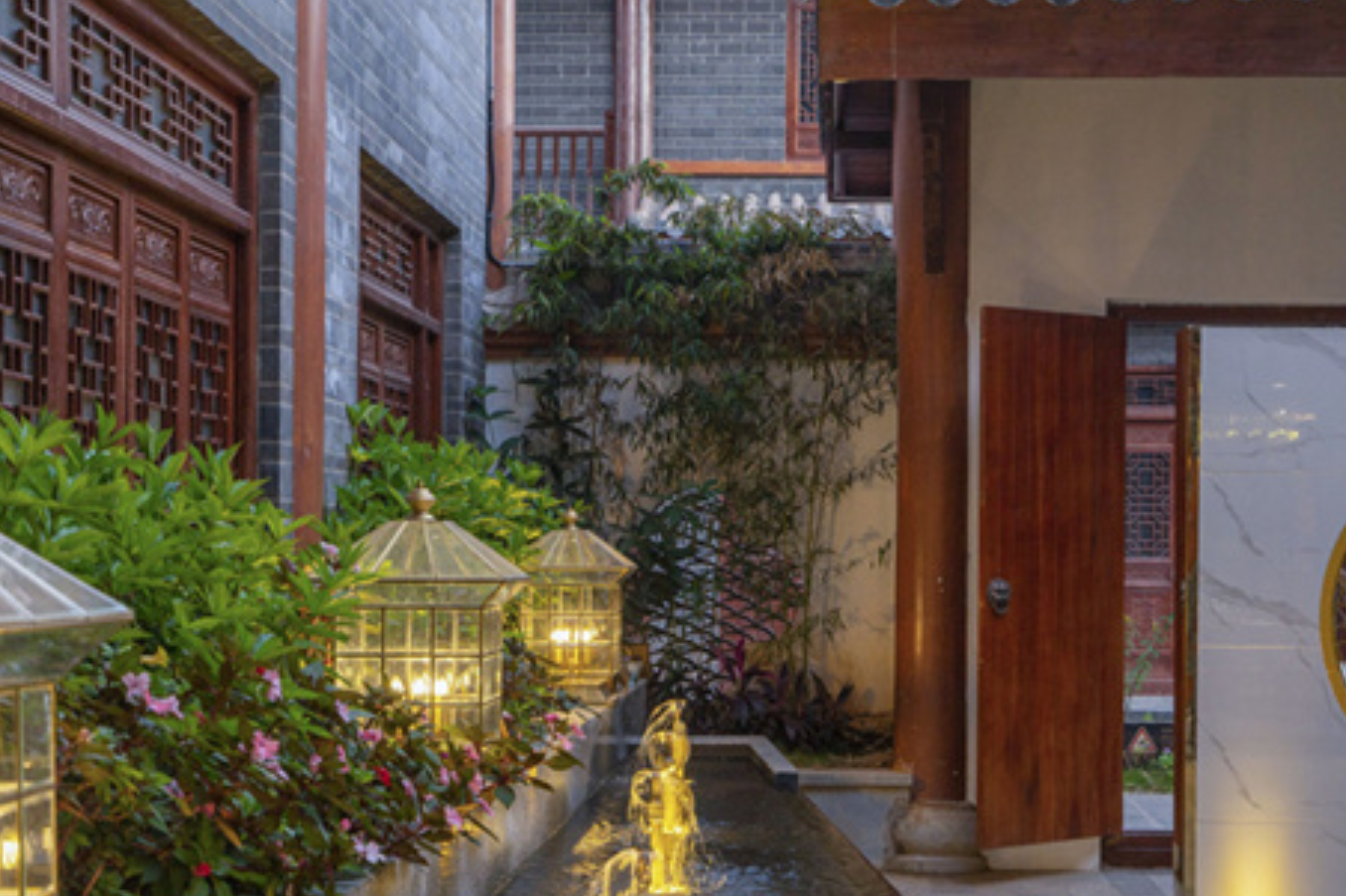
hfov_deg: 32.3
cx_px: 777
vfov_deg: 21.9
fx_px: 2317
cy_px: 424
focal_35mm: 62
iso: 400
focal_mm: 35
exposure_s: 1/30
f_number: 4.5
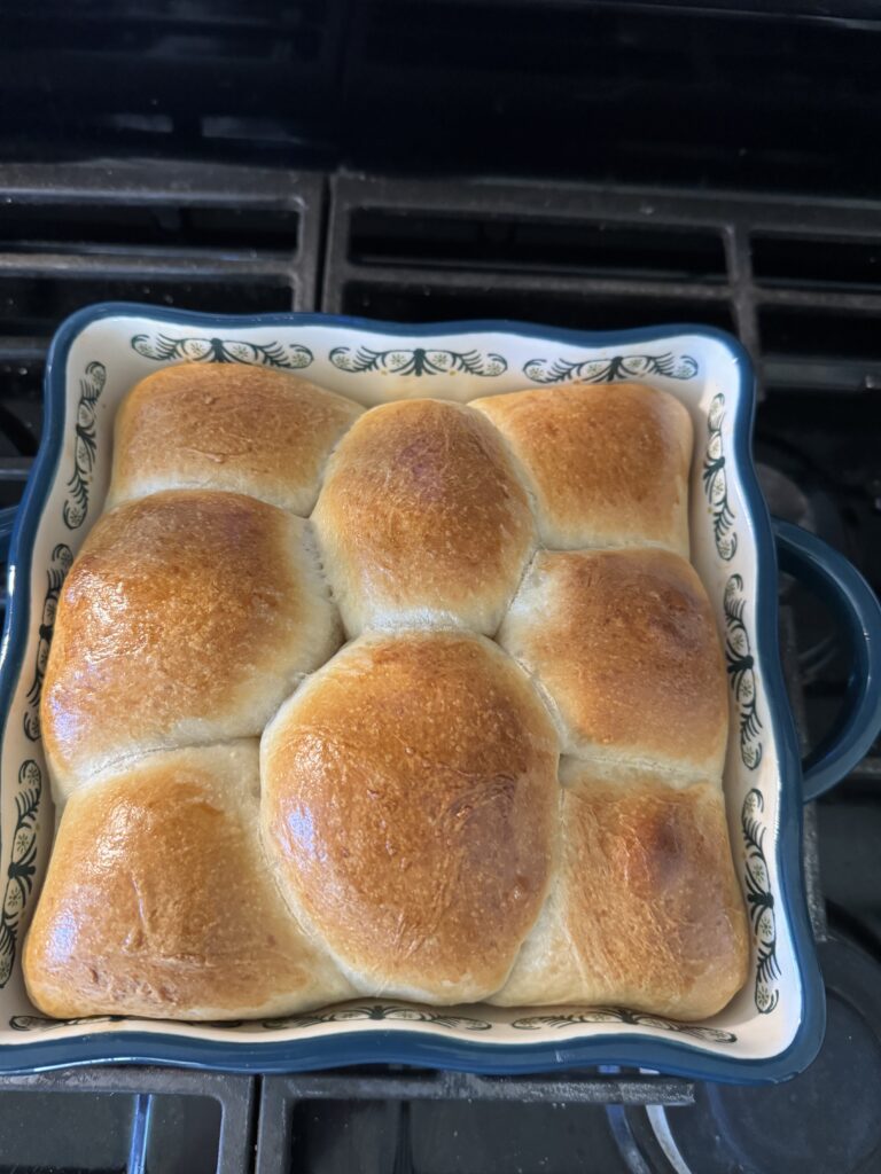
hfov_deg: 56.8
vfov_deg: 71.6
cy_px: 587
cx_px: 440
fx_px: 814
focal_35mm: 24
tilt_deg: -70.5
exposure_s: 1/60
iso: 800
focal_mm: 6.86
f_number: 1.78
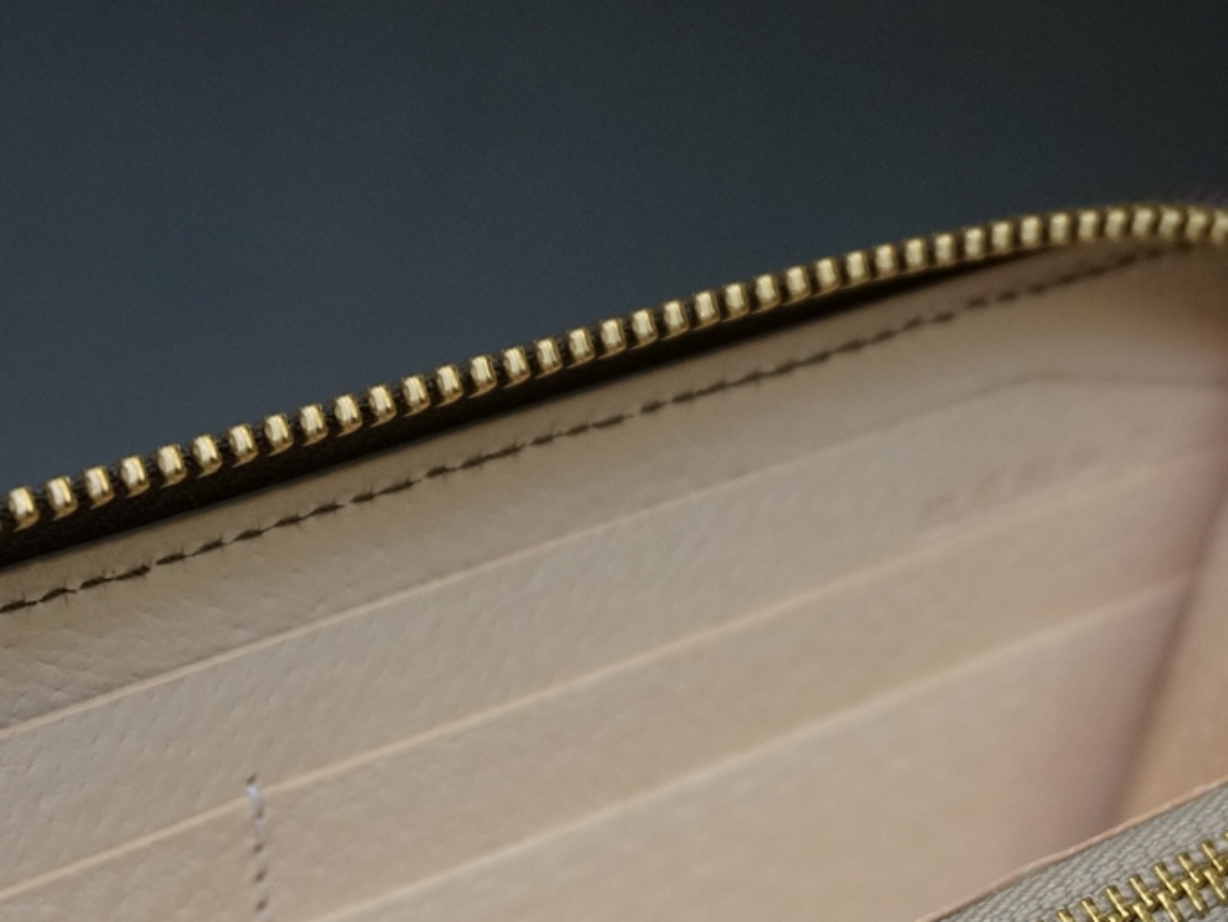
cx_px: 528
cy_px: 712
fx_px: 2799
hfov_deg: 24.7
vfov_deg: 18.6
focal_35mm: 79
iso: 1000
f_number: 5
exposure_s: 1/160
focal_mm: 31
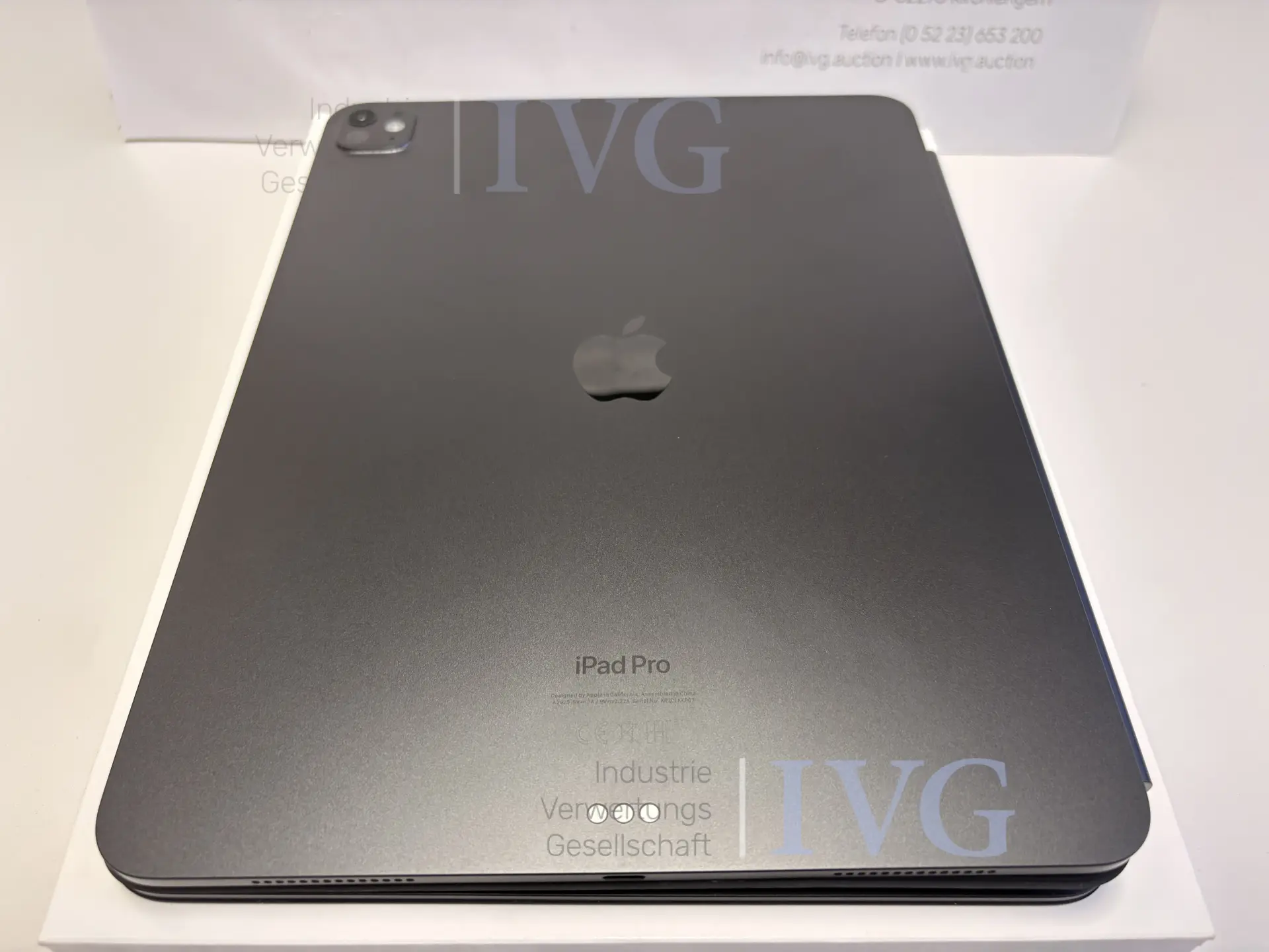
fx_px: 953
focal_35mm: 26
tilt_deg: -50.1
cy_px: 476
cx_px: 634
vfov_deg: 53.1
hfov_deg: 67.3
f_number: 1.6
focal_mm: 5.96
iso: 125
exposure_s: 1/90
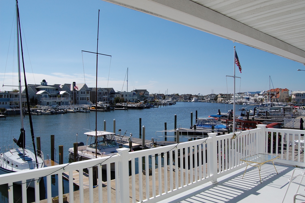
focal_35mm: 27
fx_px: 229
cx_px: 152
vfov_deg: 47.8
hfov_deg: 67.4
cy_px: 102
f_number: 11
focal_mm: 18
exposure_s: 1/500
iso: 200
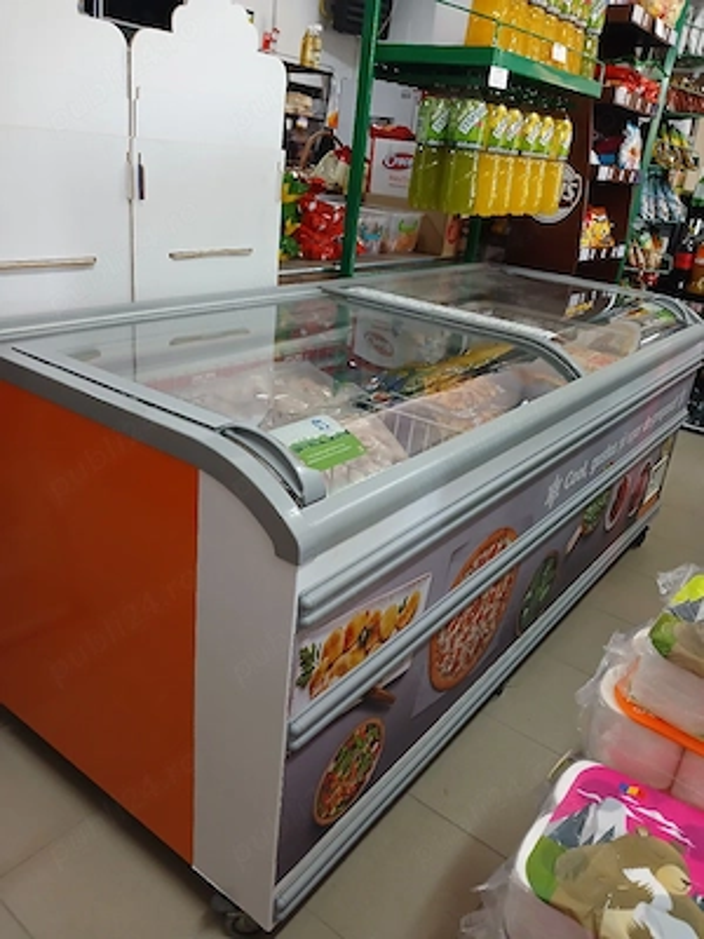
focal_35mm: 27
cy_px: 470
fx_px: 732
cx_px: 352
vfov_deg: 65.3
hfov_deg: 51.4
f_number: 1.8
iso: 320
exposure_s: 1/33.3
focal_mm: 3.98
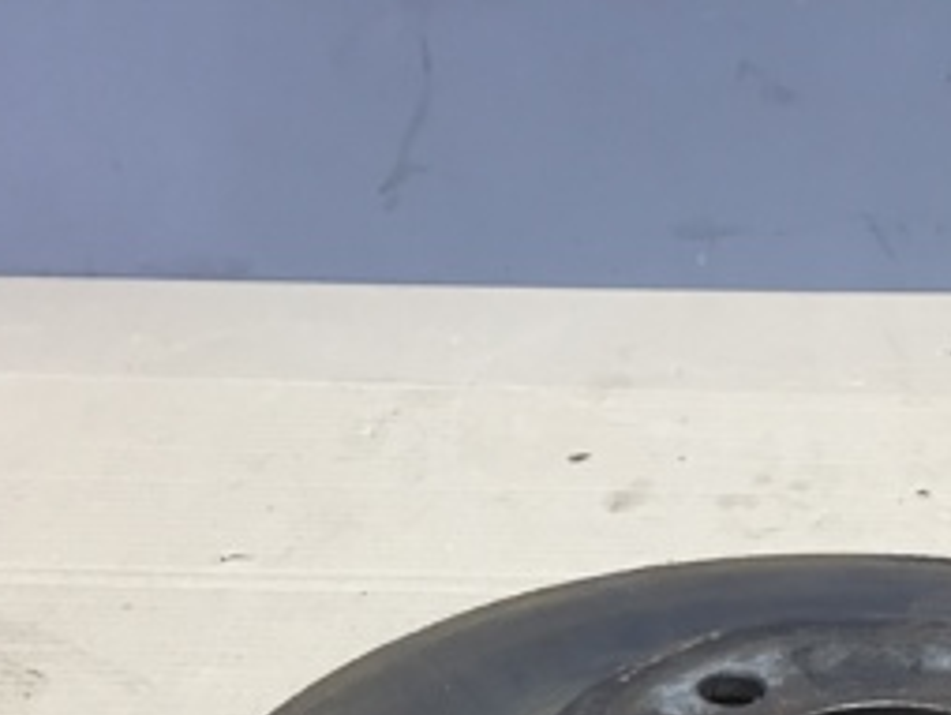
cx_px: 786
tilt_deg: -35.4
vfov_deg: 18.9
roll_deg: -2.0
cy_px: 895
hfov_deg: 26.1
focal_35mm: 73
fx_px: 2007
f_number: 2.2
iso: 100
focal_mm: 4.15
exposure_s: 1/33
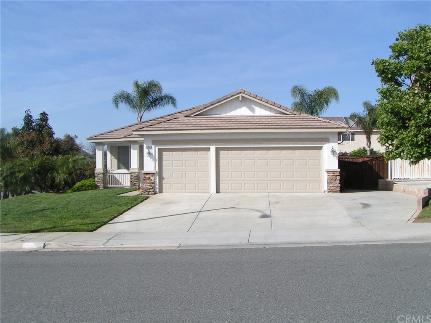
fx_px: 473
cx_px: 216
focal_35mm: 38
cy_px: 162
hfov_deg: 49.0
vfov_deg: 37.7
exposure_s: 1/640
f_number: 5.6
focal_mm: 5.8
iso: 50
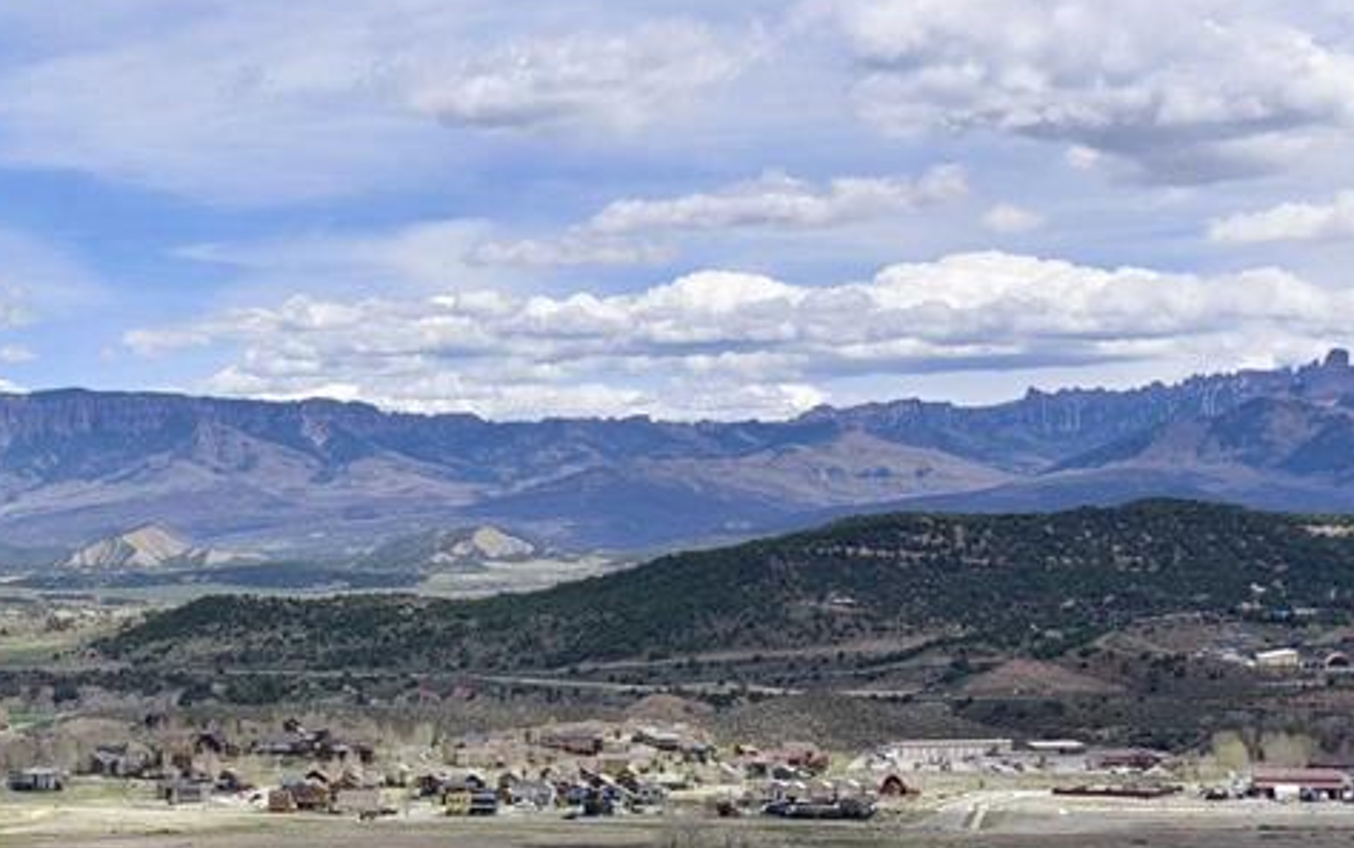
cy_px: 849
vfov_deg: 16.6
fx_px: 2843
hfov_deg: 25.7
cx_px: 54
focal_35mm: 77
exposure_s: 1/4000
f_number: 4.5
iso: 400
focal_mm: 35
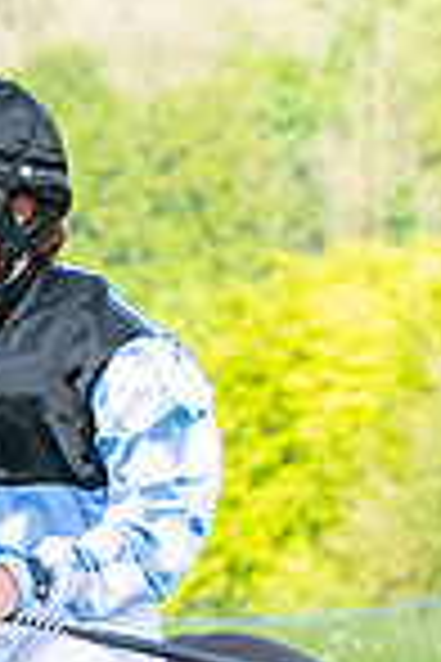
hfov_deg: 1.9
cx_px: 54
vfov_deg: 2.9
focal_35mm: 722
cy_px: 888
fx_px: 13266
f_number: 5
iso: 400
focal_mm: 94
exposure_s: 1/1000
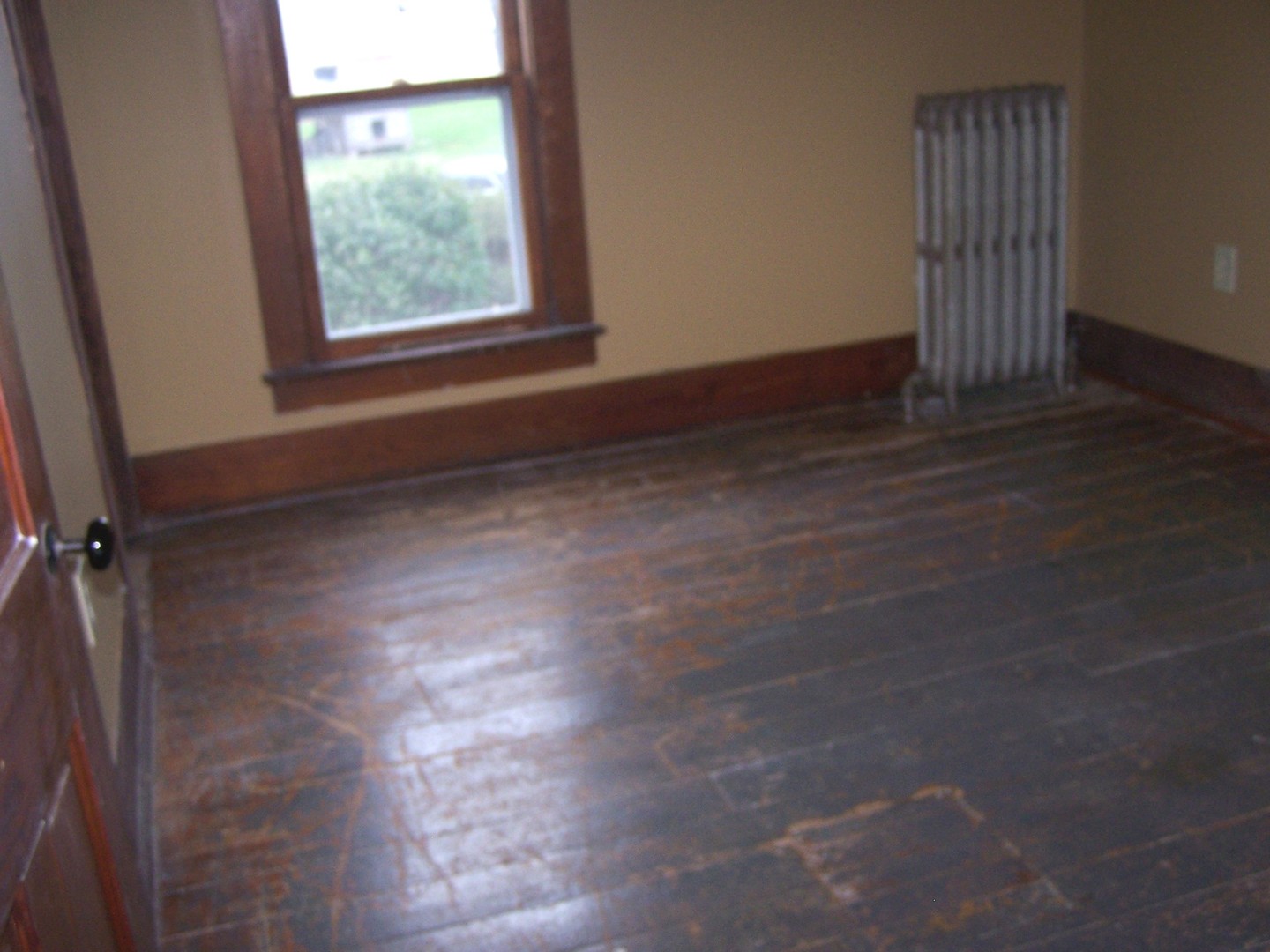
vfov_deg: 37.7
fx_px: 1394
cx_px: 635
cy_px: 476
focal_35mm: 38
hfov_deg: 49.0
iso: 140
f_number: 2.8
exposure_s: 1/60
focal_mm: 6.3
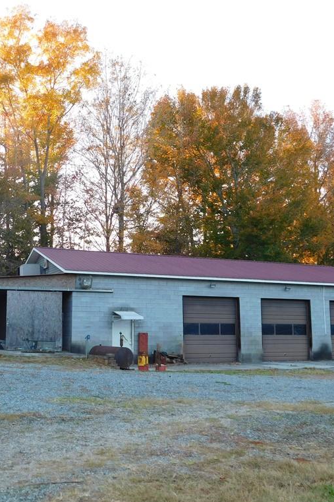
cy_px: 253
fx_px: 585
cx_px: 146
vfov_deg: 46.4
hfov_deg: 31.8
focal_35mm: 42
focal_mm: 5.3
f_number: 3.2
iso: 125
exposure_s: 1/100
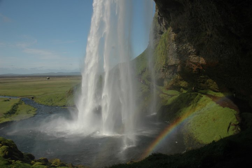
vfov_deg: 47.9
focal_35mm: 27
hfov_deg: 67.4
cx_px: 126
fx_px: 189
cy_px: 84
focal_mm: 18
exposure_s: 1/250
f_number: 8
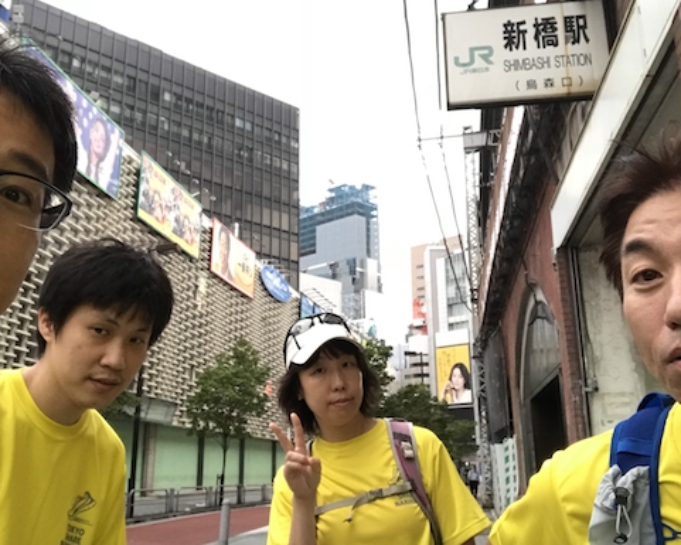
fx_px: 786
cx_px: 309
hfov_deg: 46.8
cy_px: 230
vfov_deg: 38.1
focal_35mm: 39
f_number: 2.2
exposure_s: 1/33
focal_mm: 2.87
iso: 125
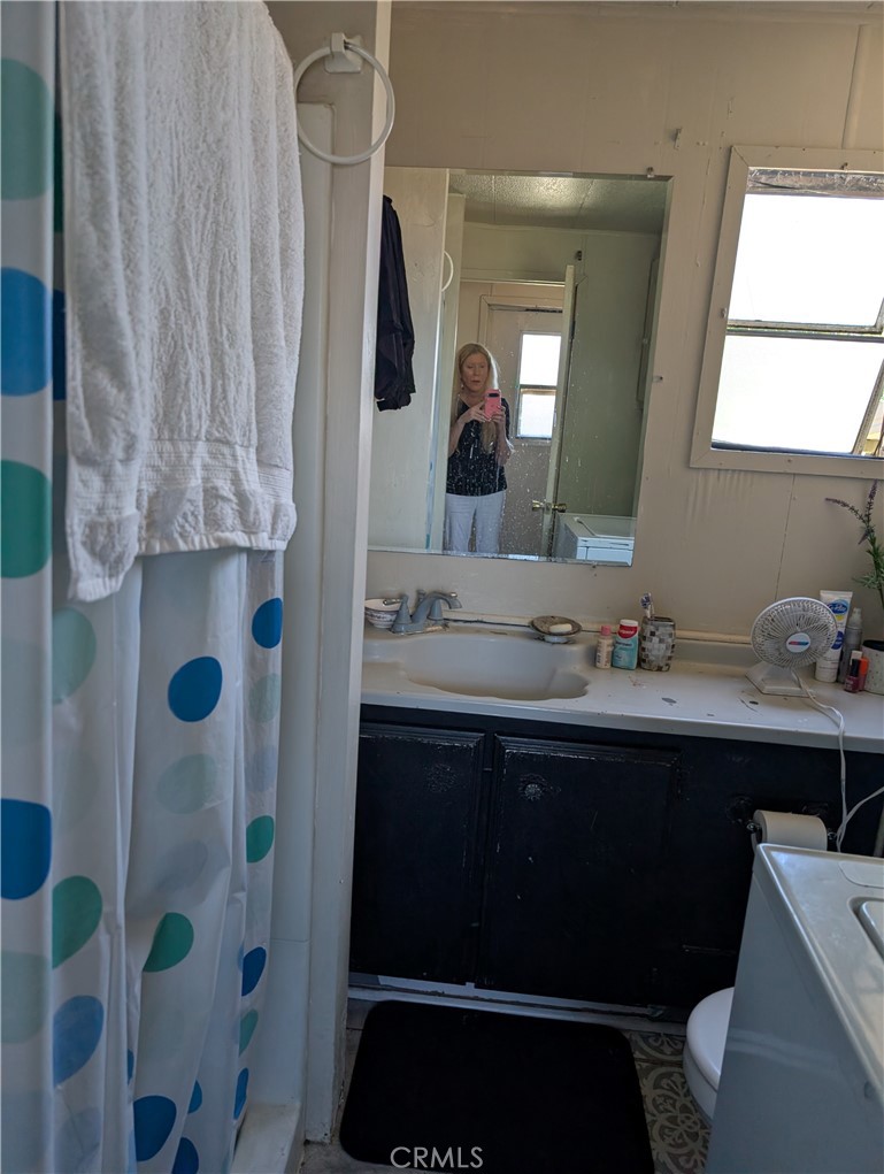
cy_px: 587
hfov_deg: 56.9
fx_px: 815
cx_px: 442
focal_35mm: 24
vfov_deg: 71.5
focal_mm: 6.9
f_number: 1.68
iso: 231
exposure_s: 1/276
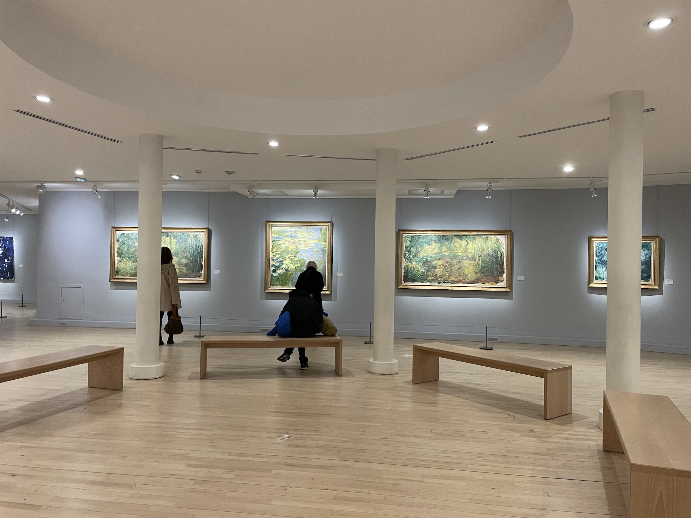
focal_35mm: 26
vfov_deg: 53.1
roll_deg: -0.9
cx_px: 346
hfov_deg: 67.3
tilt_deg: +0.1
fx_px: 519
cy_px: 259
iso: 500
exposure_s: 1/50
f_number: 1.6
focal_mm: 4.2
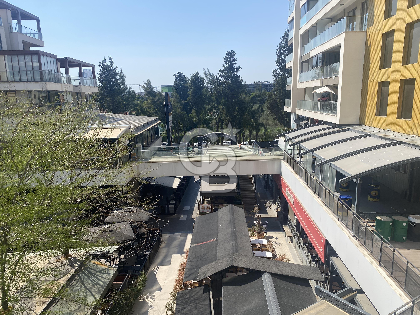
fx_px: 315
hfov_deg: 67.3
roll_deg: +0.1
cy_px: 158
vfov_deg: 53.1
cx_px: 210
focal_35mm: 26
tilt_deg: -12.4
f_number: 1.8
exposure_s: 1/3040
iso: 32
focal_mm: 4.25
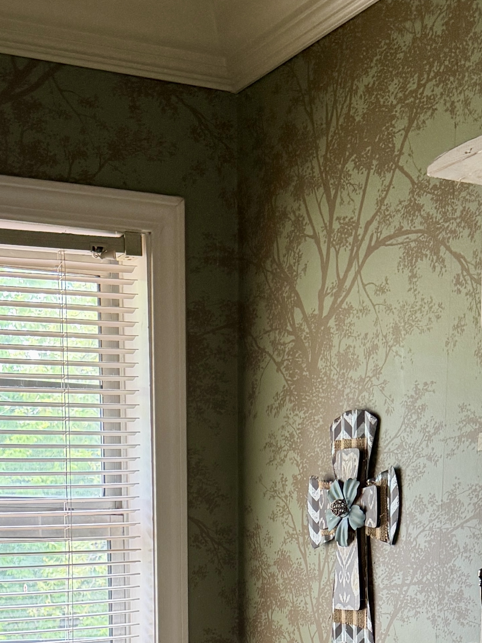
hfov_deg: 20.7
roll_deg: -0.2
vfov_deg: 24.3
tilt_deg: -10.5
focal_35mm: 71
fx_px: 1318
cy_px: 813
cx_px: 231
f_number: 1.78
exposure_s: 1/120
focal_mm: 6.76
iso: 320
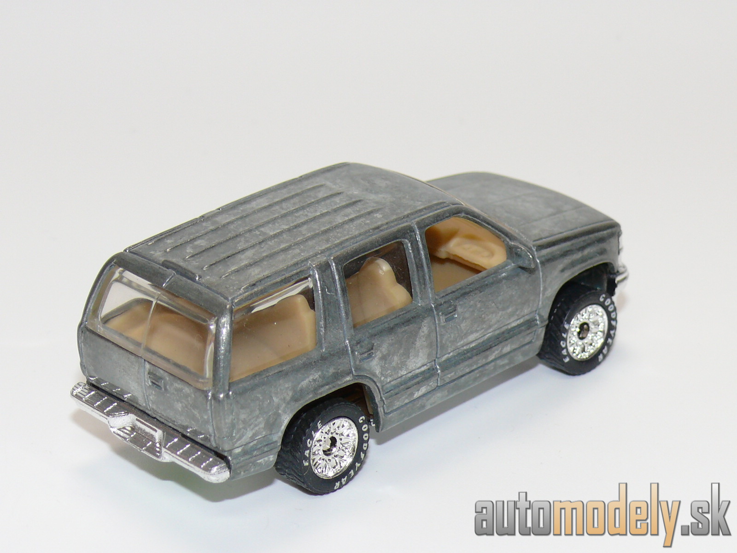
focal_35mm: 110
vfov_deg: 13.5
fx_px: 2342
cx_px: 368
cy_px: 276
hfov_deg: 17.9
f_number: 4
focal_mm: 14
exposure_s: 1/30
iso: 100
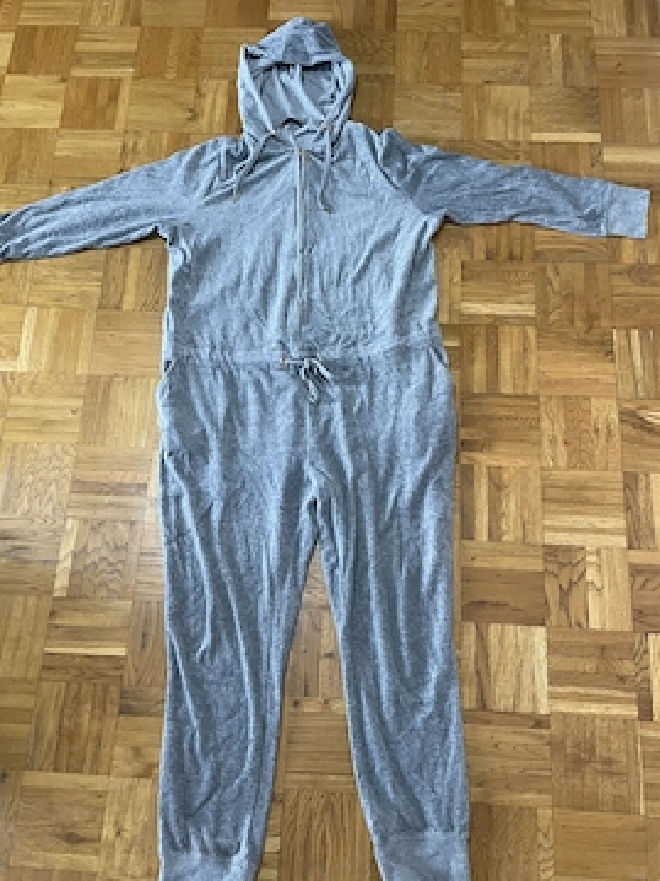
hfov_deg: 48.1
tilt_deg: -72.7
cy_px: 488
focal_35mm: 29
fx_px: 738
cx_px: 297
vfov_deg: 61.5
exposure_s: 1/60
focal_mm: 4.2
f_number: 1.6
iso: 125
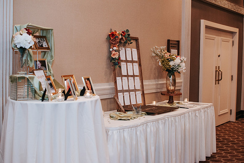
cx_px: 122
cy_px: 82
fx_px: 356
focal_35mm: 52
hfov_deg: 37.8
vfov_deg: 25.8
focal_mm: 35
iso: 800
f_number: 3.2
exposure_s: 1/200
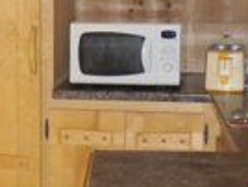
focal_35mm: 125
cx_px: 7
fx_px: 897
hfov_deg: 15.5
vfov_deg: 11.9
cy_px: 122
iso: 400
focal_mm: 6.3
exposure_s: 1/30
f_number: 3.1
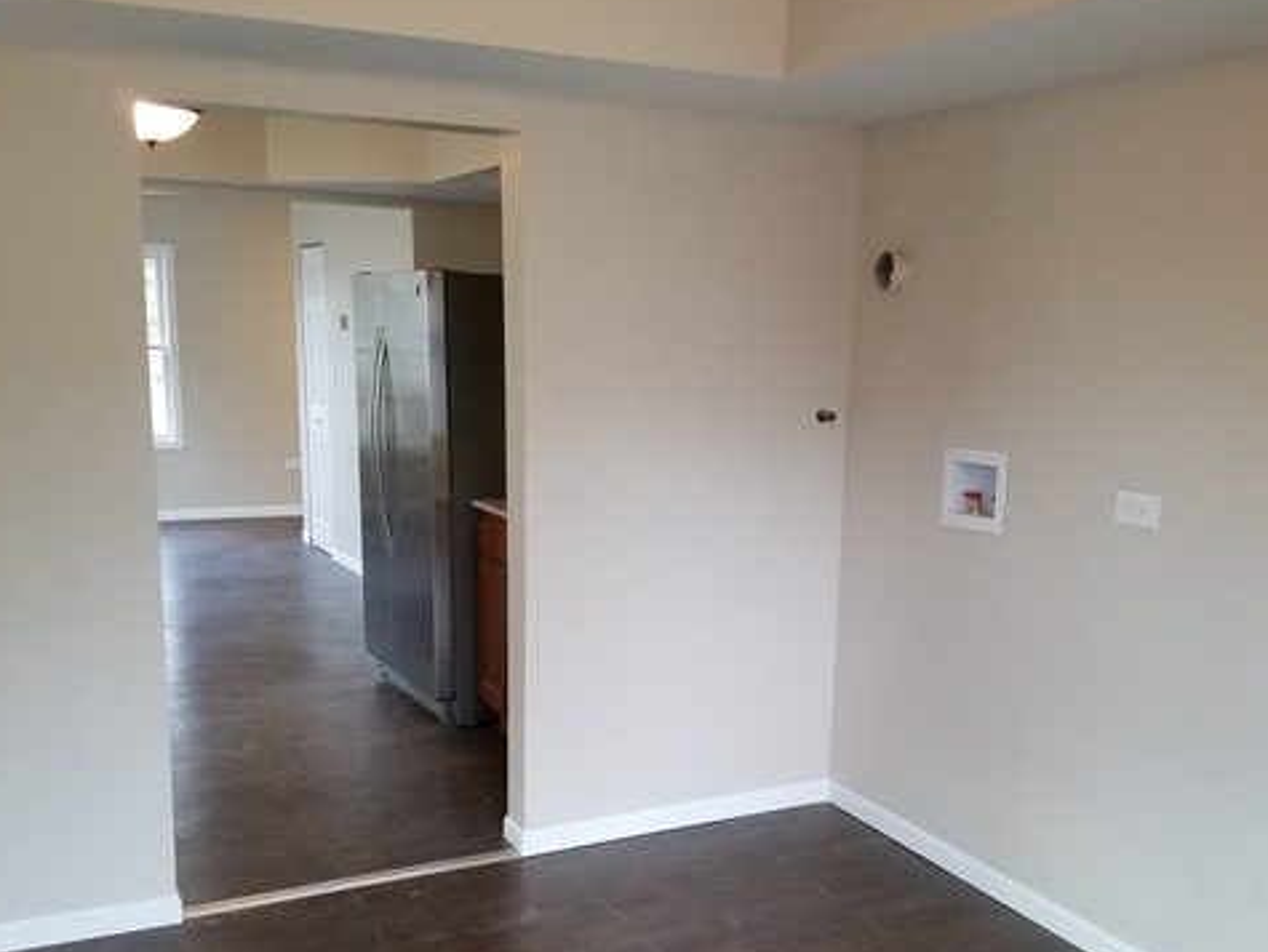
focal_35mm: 35
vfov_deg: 40.4
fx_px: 1283
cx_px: 691
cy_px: 600
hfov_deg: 52.5
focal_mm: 4.2
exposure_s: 1/60
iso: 200
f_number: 1.7
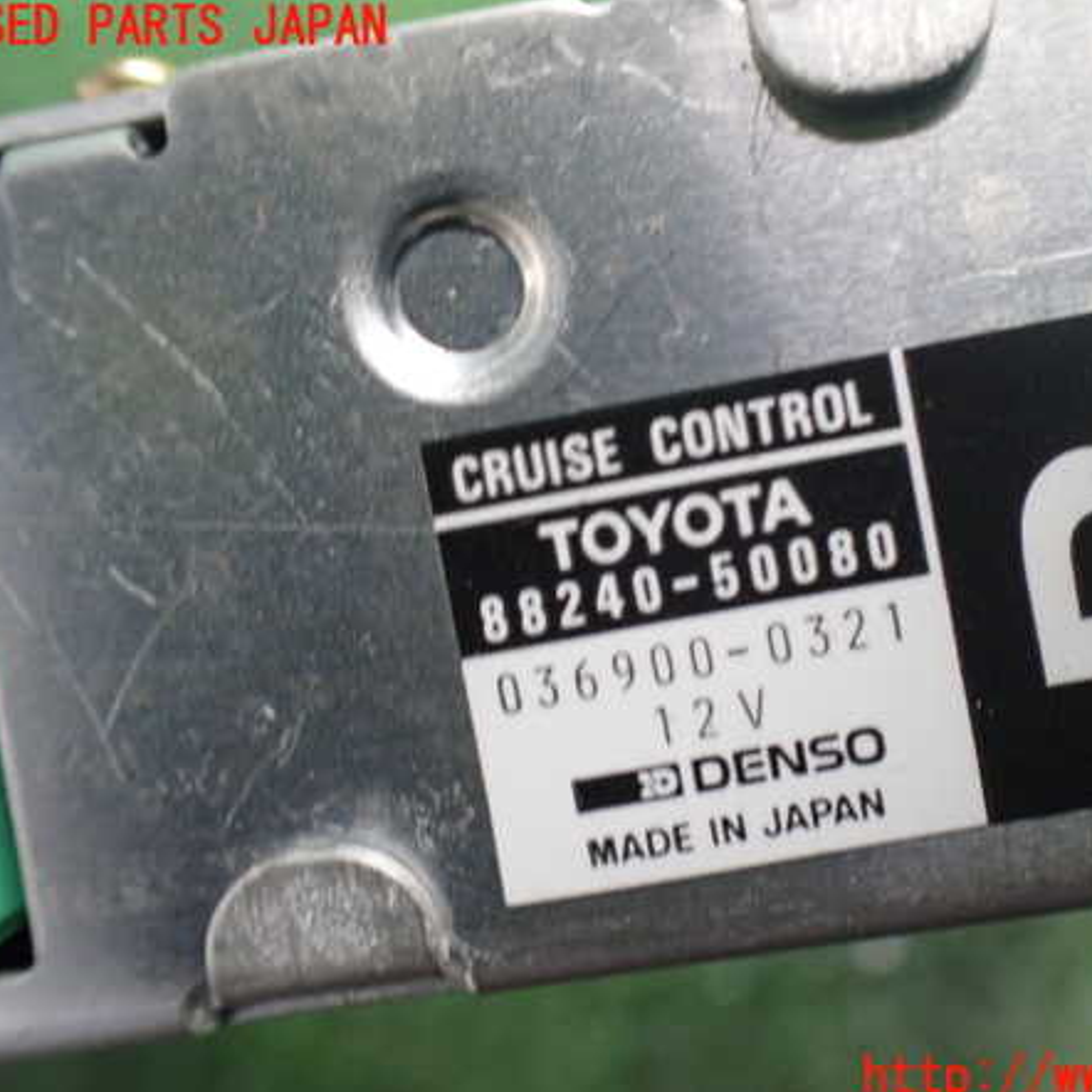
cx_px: 679
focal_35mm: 36
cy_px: 553
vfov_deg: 46.0
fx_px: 1285
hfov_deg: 45.7
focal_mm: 5.4
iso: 800
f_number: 2.3
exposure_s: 1/80
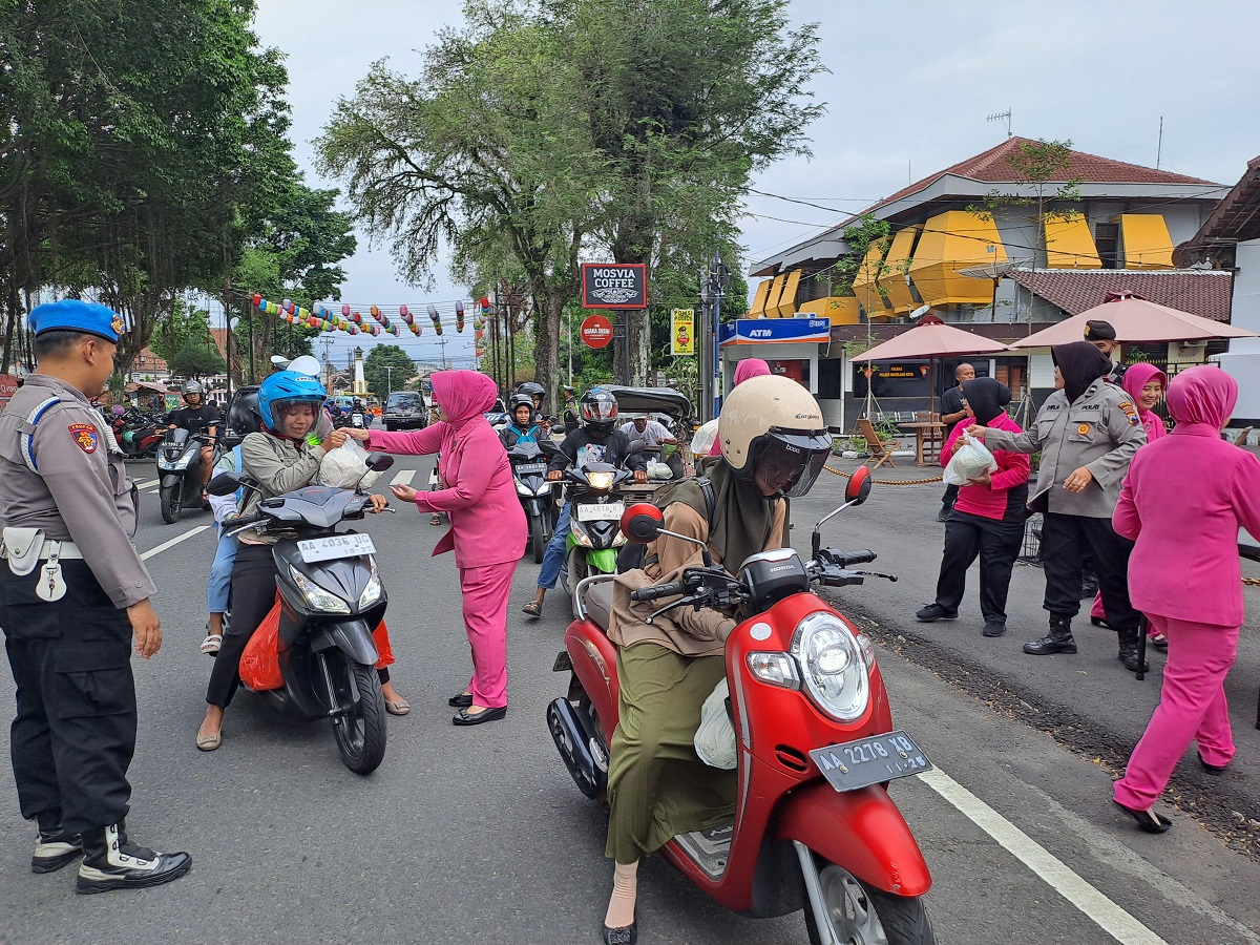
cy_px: 472
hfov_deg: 69.4
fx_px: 910
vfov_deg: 54.9
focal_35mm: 25
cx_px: 630
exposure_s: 1/402
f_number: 1.8
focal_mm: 4.65
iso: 32
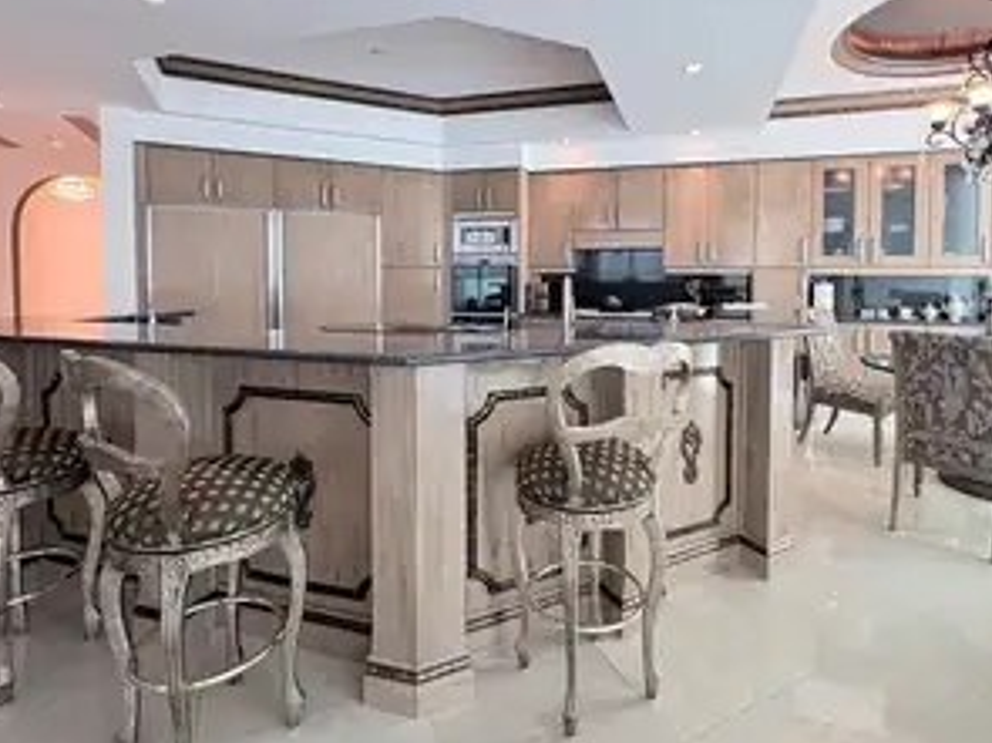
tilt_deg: -1.8
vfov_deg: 67.8
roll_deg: +0.6
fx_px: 544
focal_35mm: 19
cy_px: 289
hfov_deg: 84.5
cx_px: 541
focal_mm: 2.22
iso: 160
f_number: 2.2
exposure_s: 1/60
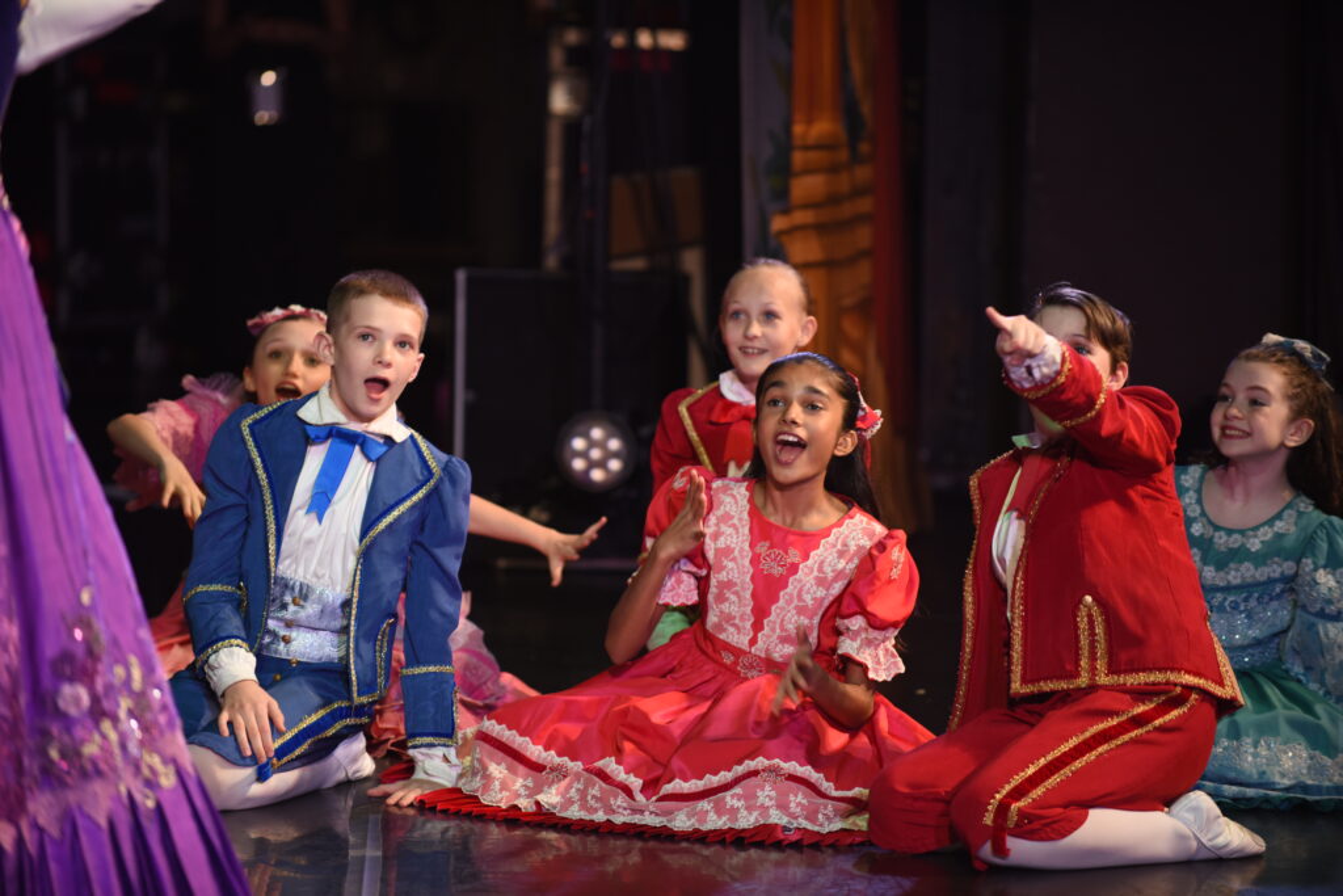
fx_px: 7089
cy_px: 448
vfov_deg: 7.2
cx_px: 672
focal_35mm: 190
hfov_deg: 10.8
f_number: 2.8
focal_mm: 190
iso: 800
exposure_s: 1/200
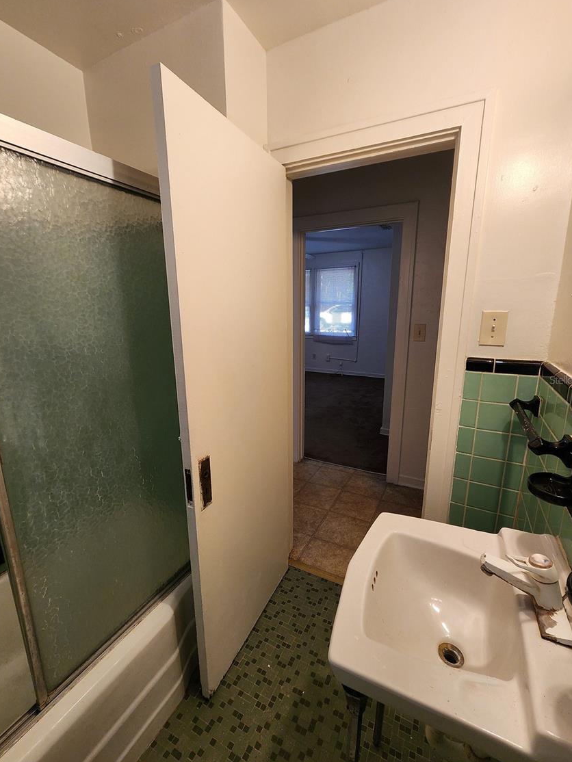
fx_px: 308
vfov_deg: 102.1
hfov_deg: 85.7
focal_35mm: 14
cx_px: 290
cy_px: 380
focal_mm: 2.2
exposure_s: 1/60
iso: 160
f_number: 2.2
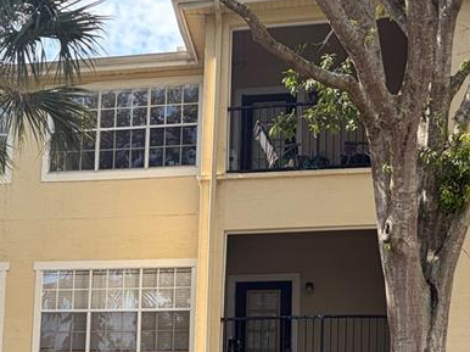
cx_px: 111
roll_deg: -2.8
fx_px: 936
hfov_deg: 27.7
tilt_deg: +9.8
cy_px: 375
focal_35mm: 69
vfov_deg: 20.4
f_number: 1.6
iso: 64
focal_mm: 5.96
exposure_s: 1/1263
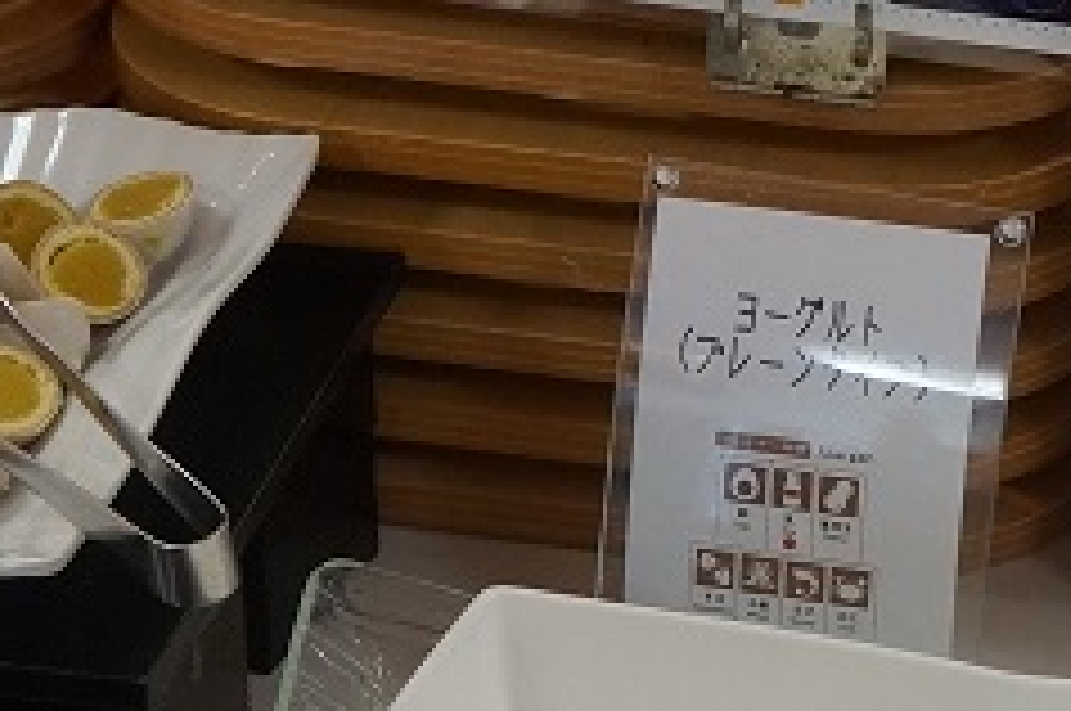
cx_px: 952
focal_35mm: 123
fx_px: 3654
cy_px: 162
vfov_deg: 11.1
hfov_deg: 16.5
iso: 1250
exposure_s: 1/160
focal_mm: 24
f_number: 4
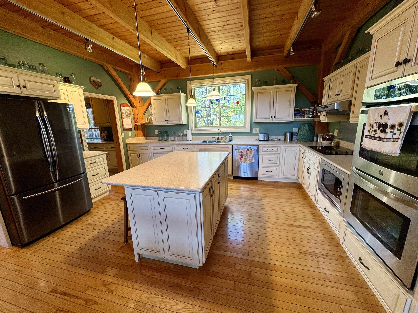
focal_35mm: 14
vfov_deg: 85.7
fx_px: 169
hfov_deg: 102.1
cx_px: 209
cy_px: 156
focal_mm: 2.22
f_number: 2.2
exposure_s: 1/120
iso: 100
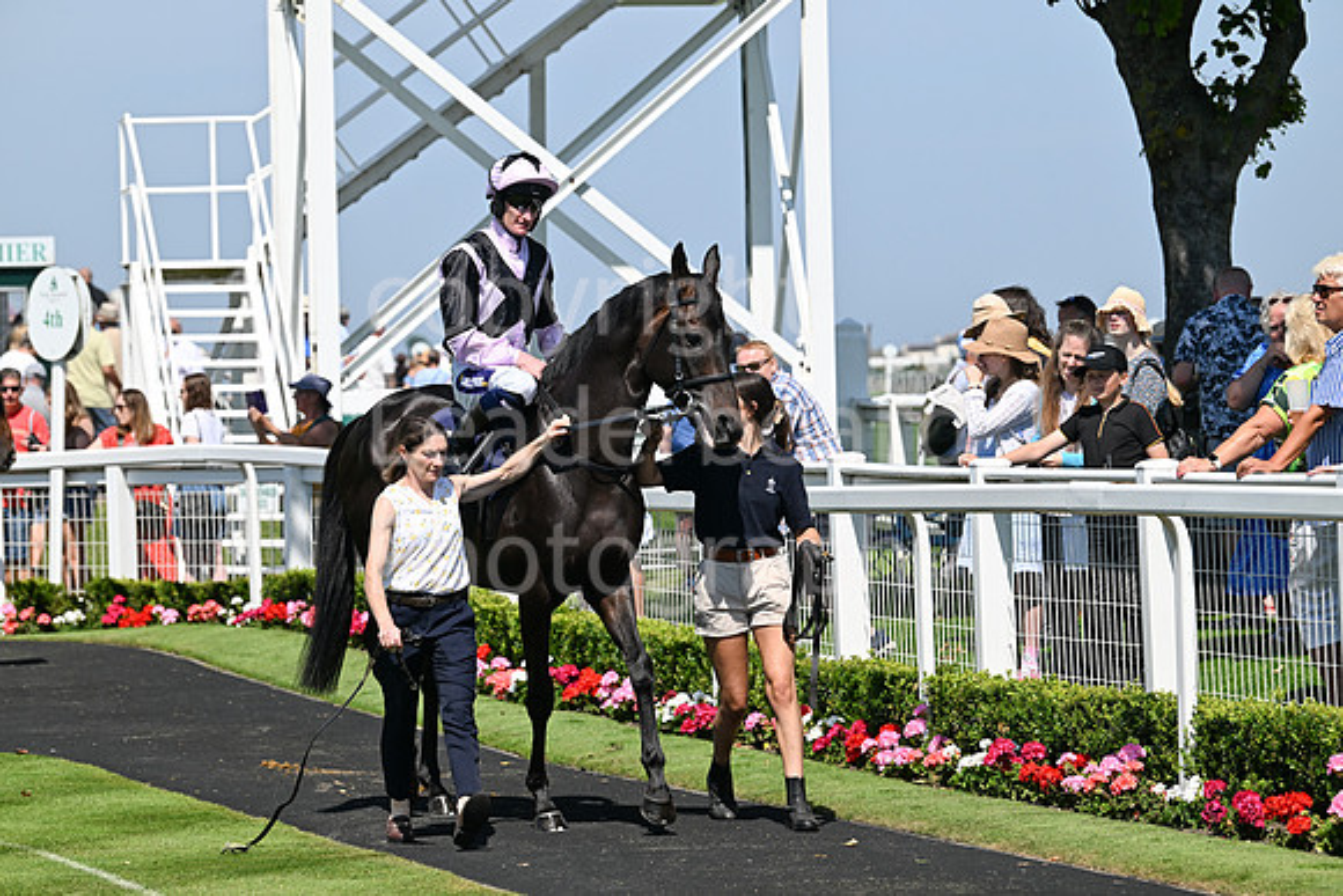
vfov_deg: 8.9
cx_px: 672
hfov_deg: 13.2
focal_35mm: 155
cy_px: 448
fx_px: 5783
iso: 400
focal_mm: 155
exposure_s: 1/3200
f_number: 5.6
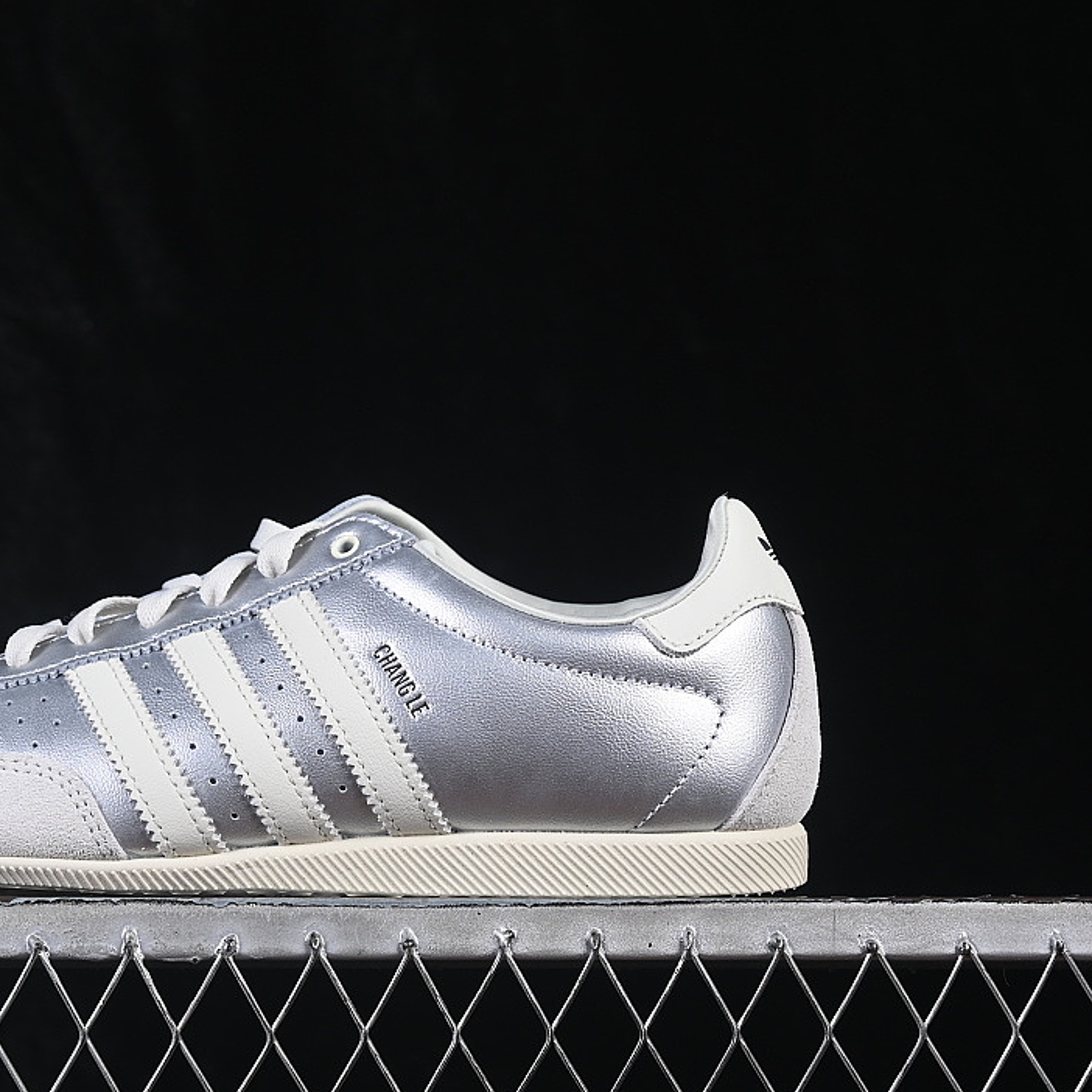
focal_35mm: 98
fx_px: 3498
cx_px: 289
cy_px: 551
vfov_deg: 17.7
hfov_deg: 17.7
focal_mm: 50
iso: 160
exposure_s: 1/80
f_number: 8
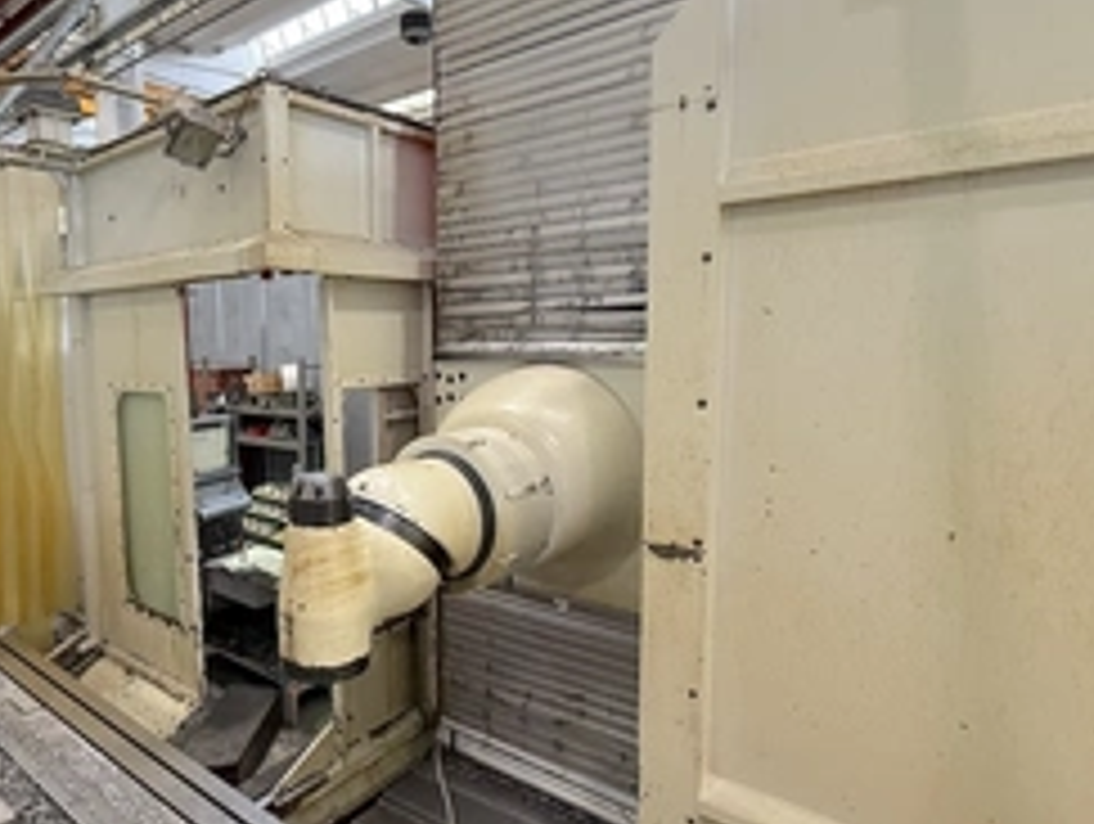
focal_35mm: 23
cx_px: 387
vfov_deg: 59.0
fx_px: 728
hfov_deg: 72.2
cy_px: 419
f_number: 2.2
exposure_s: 1/100
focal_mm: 2.22
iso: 320
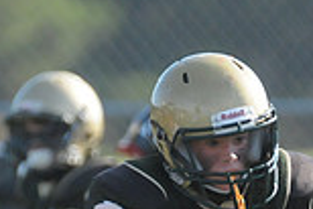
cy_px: 380
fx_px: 16709
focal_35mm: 1920
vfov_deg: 0.7
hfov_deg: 1.1
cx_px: 209
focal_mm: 340
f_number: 4
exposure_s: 1/4000
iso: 1600
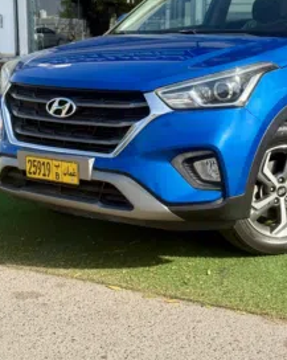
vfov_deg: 27.5
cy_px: 161
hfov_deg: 22.1
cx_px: 180
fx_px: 734
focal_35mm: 69
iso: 100
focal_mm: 6.76
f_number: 1.78
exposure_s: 1/2667
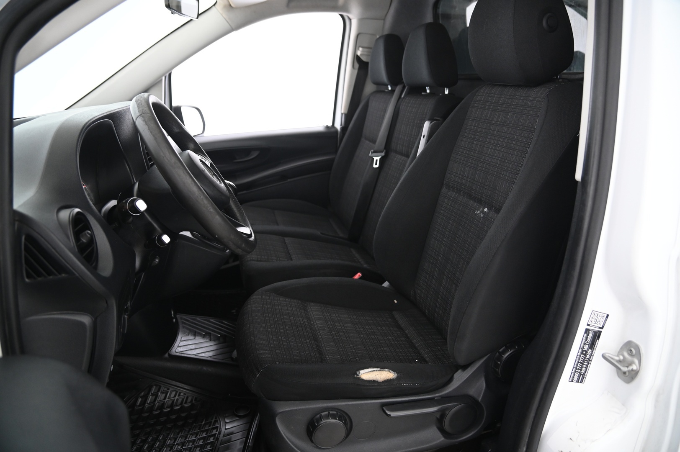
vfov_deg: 53.1
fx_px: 453
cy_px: 226
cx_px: 340
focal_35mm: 24
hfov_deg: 73.8
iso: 2000
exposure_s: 1/13
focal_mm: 24
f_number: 4
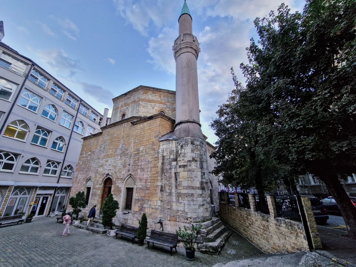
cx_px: 178
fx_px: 134
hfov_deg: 106.2
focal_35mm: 13
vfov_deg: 89.9
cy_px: 134
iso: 64
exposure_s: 1/120
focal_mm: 2.2
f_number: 2.2
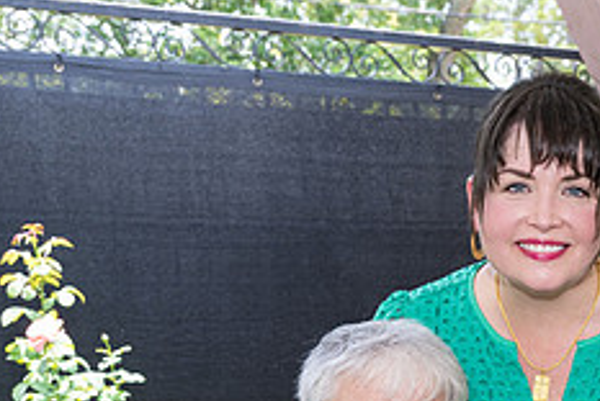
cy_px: 464
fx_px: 1368
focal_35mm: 82
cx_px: 564
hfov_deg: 23.9
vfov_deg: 16.1
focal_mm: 33
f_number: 5.6
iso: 200
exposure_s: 1/125
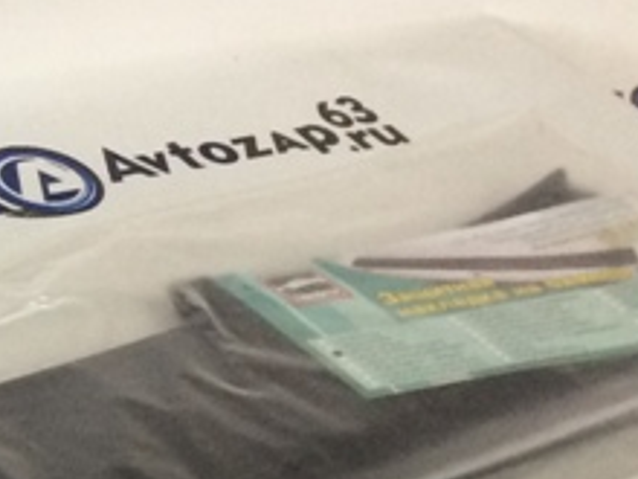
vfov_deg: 11.0
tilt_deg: -40.1
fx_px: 2488
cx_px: -667
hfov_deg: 12.7
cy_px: 308
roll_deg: -6.5
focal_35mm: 135
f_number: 2.2
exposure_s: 1/33
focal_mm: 4.15
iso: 80
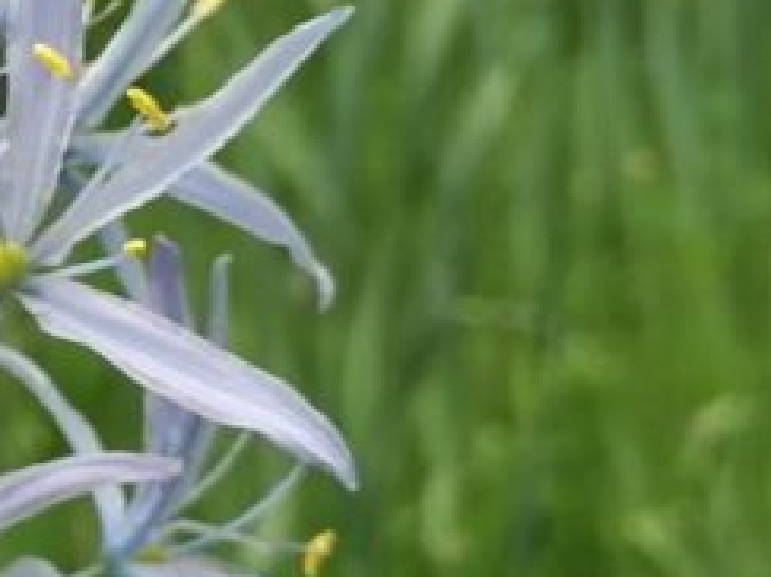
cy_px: 263
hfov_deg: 16.4
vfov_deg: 13.0
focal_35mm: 114
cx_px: -228
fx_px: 2538
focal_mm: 4.75
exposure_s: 1/900
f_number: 1.8
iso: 100
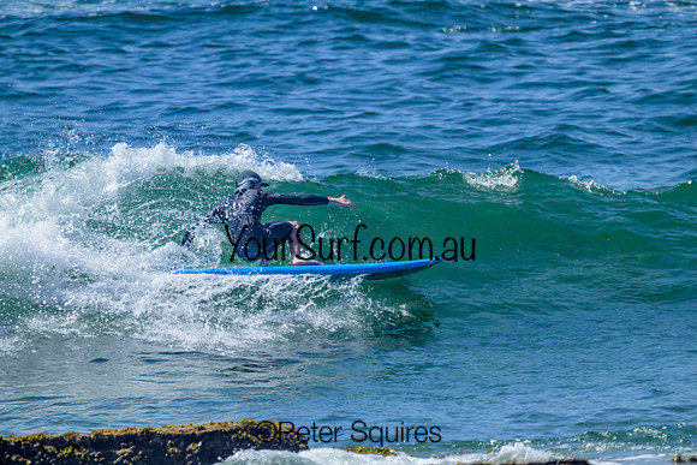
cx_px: 348
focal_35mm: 1120
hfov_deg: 1.8
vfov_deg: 1.2
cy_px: 232
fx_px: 21689
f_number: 9
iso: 720
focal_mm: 1120
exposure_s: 1/2000
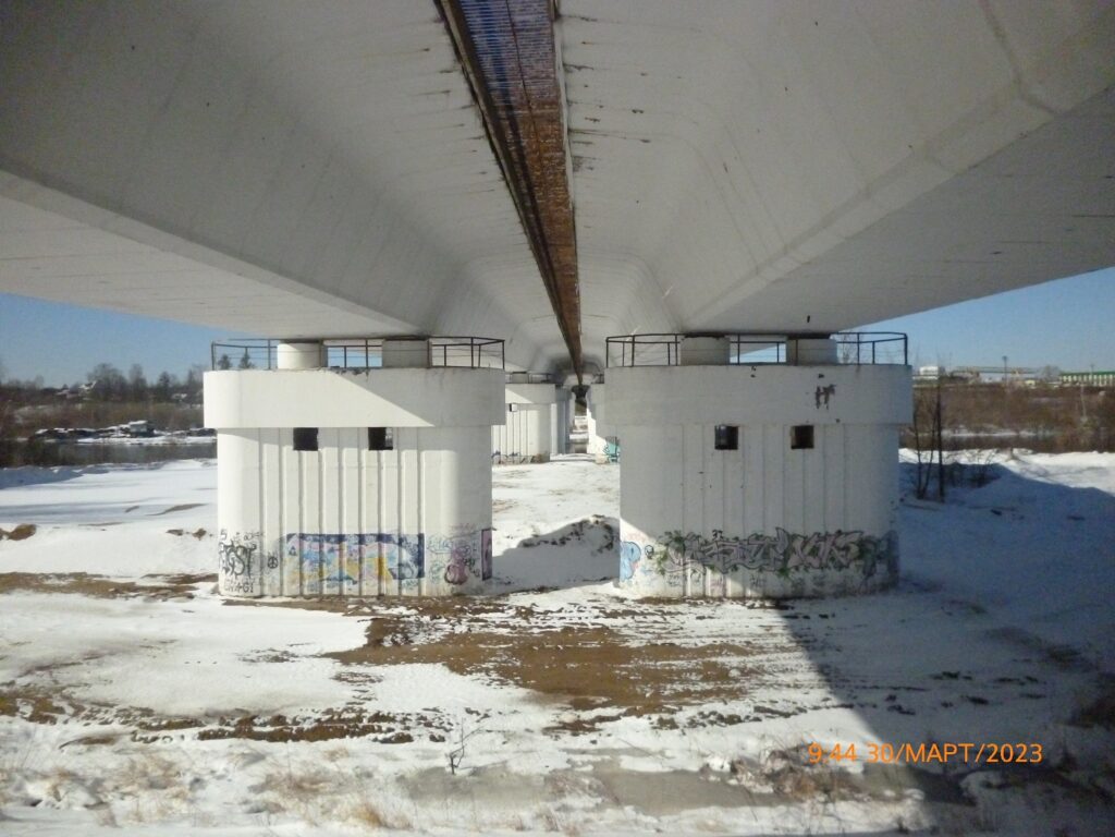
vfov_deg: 49.7
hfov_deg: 63.4
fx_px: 902
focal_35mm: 28
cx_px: 558
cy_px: 418
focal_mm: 5
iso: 800
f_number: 9
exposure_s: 1/1600
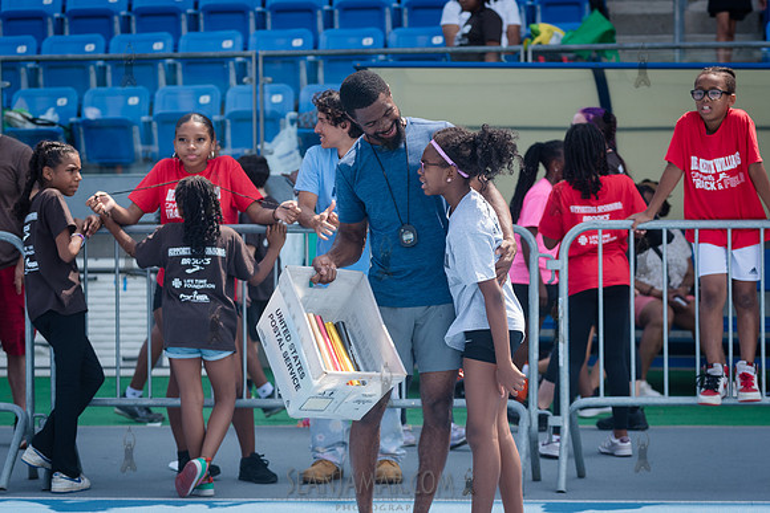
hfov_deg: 15.3
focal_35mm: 134
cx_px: 368
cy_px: 258
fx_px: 2872
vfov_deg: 10.2
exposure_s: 1/1250
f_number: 4.5
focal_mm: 112
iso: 400
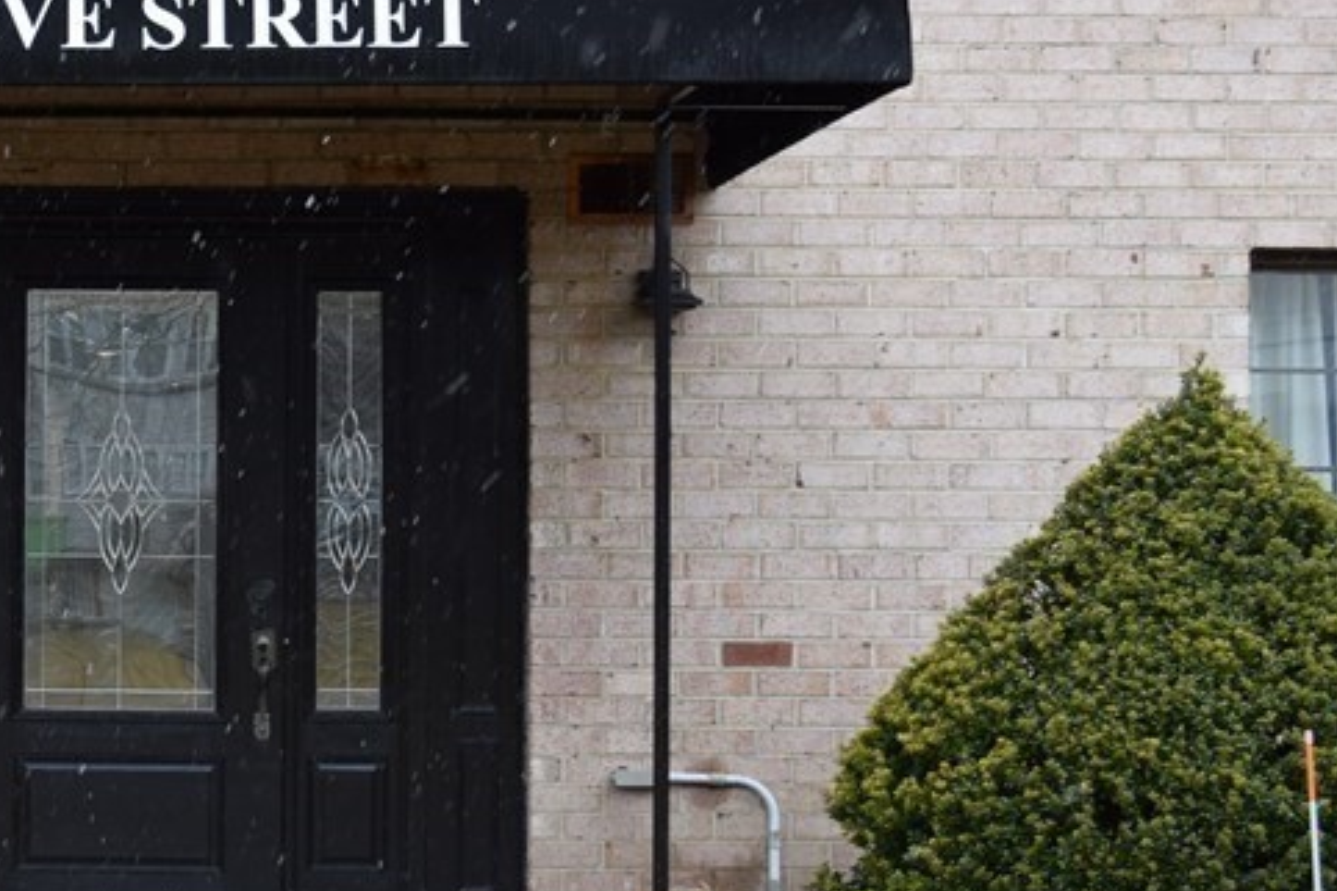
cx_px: 139
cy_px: 498
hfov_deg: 23.0
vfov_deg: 15.9
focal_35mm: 86
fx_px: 3195
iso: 400
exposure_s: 1/125
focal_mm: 27
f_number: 5.6
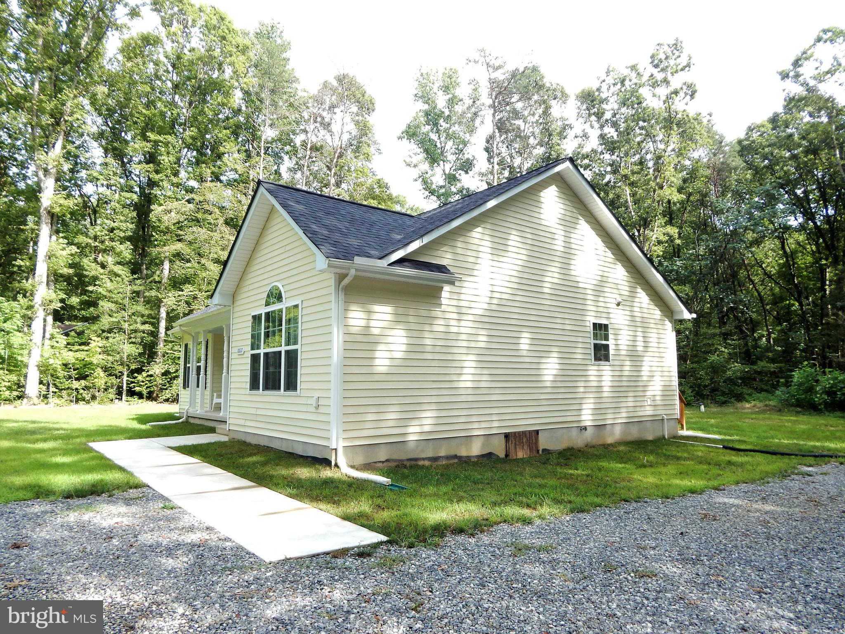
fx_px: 537
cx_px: 422
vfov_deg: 61.1
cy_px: 317
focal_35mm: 22
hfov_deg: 76.4
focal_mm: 4
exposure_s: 1/250
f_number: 3
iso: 125
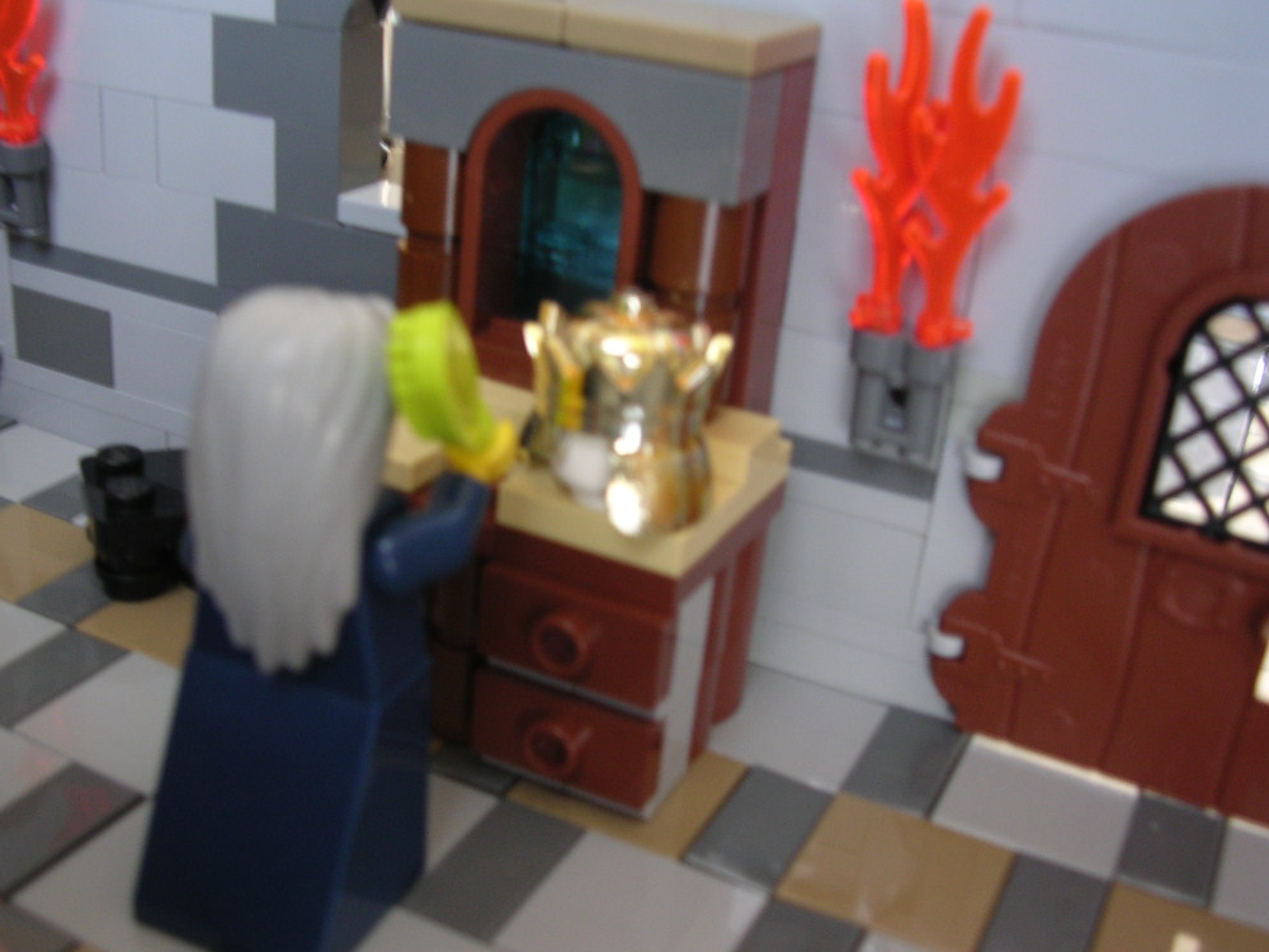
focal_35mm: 42
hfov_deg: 44.8
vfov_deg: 34.3
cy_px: 471
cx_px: 621
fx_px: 1540
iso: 101
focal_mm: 6.2
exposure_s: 1/4.4
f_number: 2.9
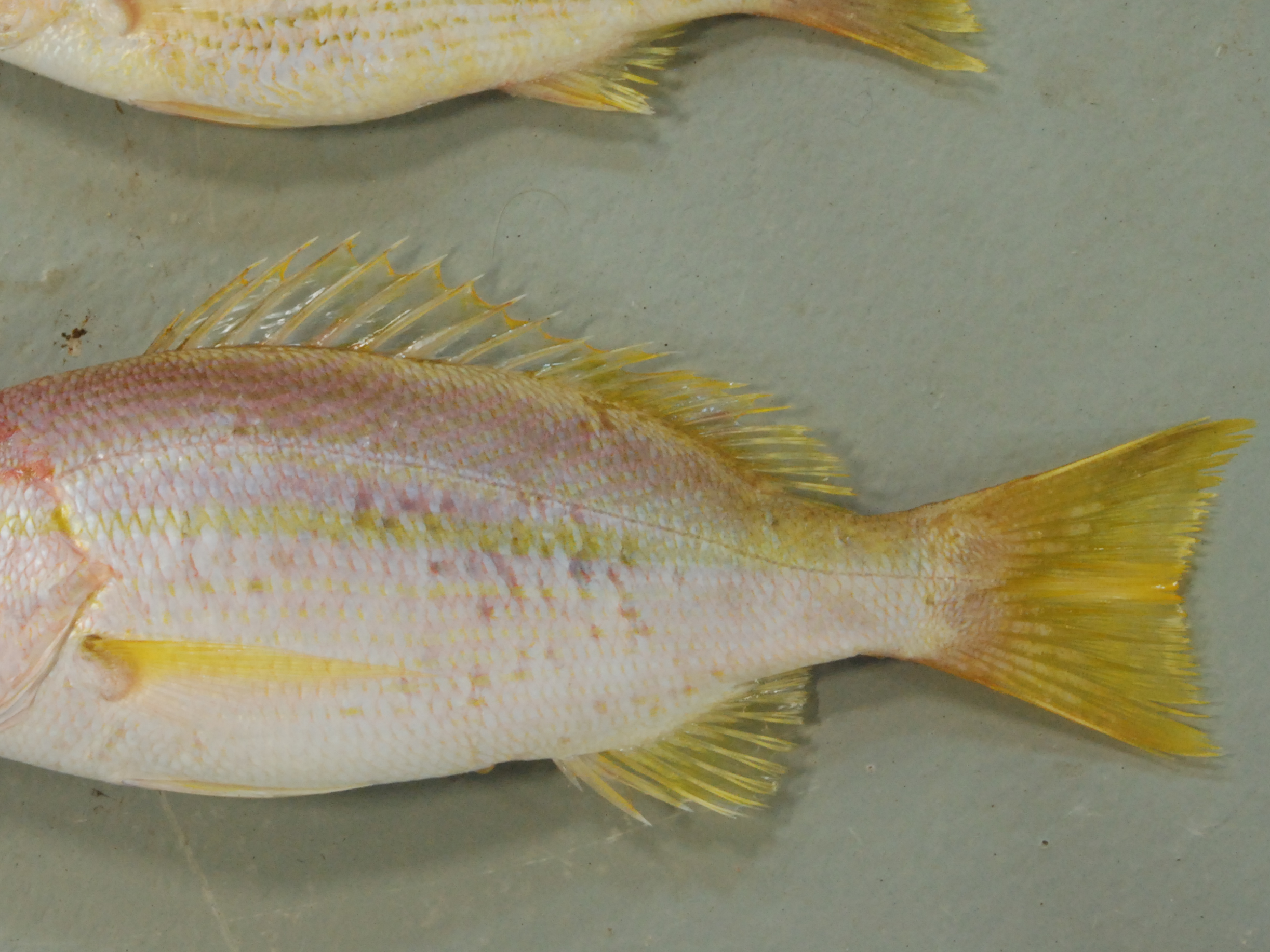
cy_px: 281
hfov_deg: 15.6
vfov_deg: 11.8
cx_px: 336
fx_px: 4614
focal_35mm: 126
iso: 800
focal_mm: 55
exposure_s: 1
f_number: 16
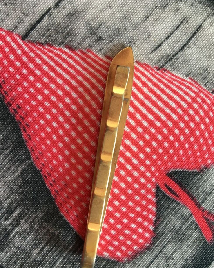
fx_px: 245
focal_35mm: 31
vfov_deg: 57.1
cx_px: 109
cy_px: 141
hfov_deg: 47.1
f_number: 2.2
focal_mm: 4.15
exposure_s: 1/33
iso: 80
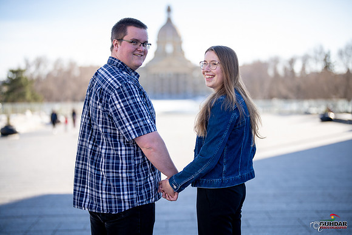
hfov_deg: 39.6
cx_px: 176
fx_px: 489
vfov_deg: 27.0
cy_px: 118
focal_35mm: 50
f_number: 1.2
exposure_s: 1/3200
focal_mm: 50
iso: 160
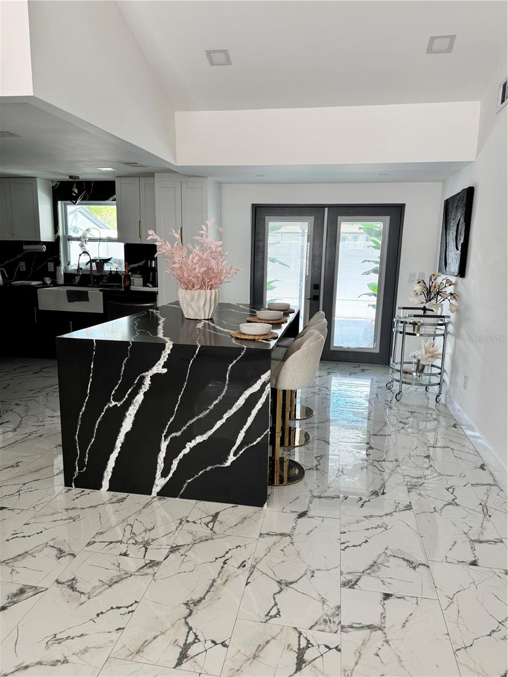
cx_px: 254
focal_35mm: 24
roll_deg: -0.8
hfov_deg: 56.8
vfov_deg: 71.6
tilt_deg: -12.0
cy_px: 338
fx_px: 470
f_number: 1.78
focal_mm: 6.76
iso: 160
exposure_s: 1/120
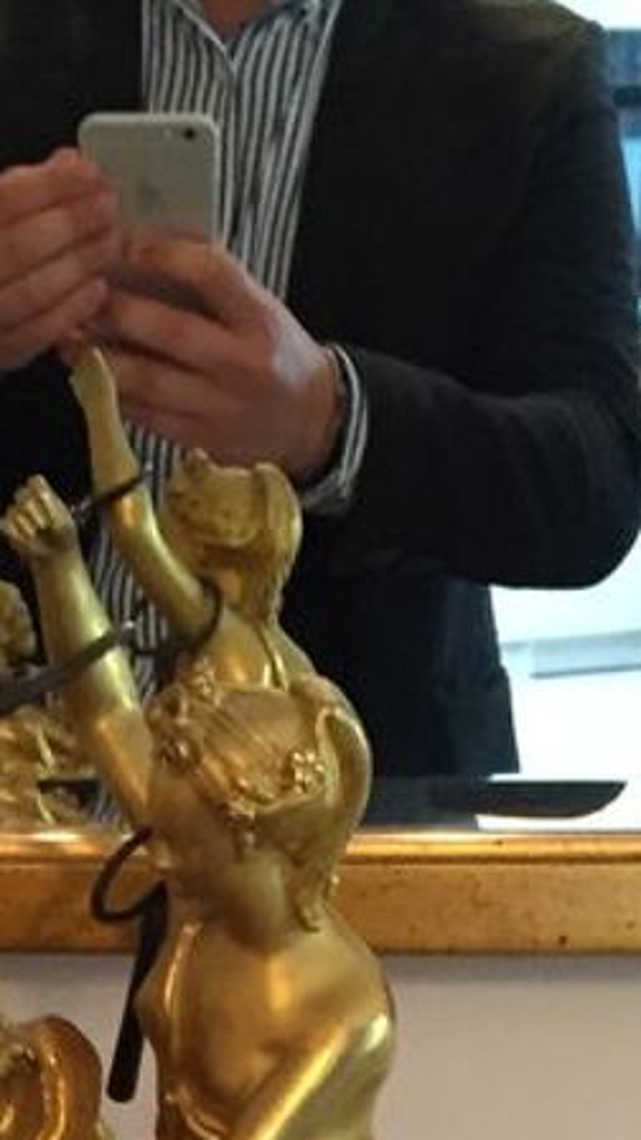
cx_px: 10
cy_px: 1574
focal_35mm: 94
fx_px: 2840
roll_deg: +1.4
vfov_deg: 20.3
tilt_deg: -24.2
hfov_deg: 12.7
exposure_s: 1/20
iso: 250
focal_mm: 4.15
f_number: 2.2
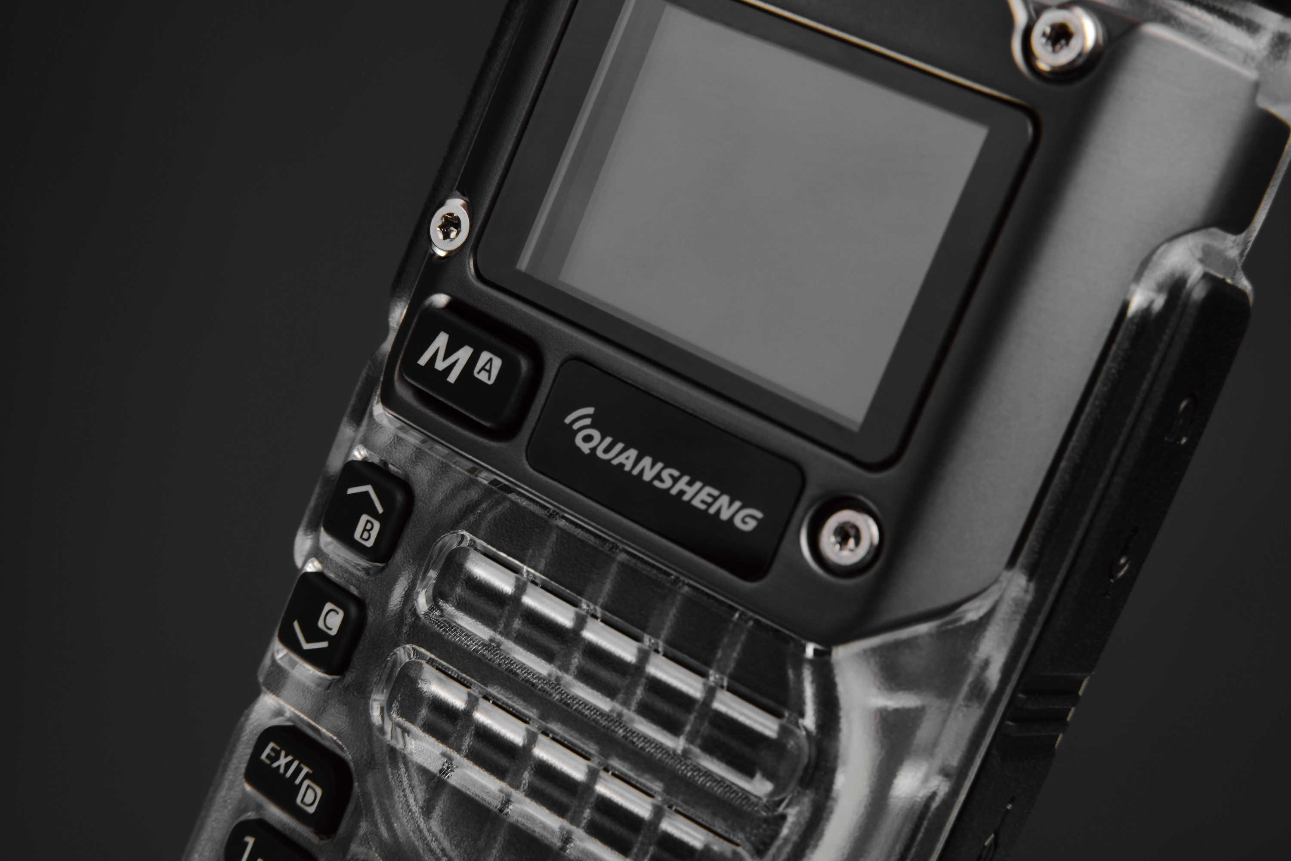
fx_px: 3049
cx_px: 646
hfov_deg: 23.9
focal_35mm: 85
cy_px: 430
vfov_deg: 16.1
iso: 100
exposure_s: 1/125
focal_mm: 85
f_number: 22
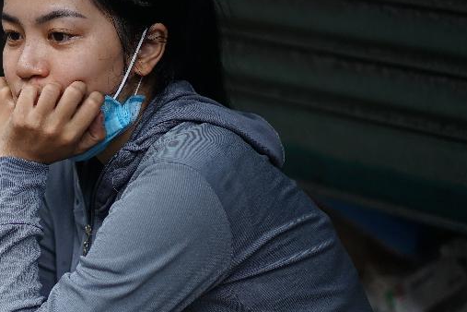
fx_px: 2607
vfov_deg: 6.8
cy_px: 210
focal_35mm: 201
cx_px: 2
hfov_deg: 10.2
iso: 400
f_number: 1.8
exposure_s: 1/1250
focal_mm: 85
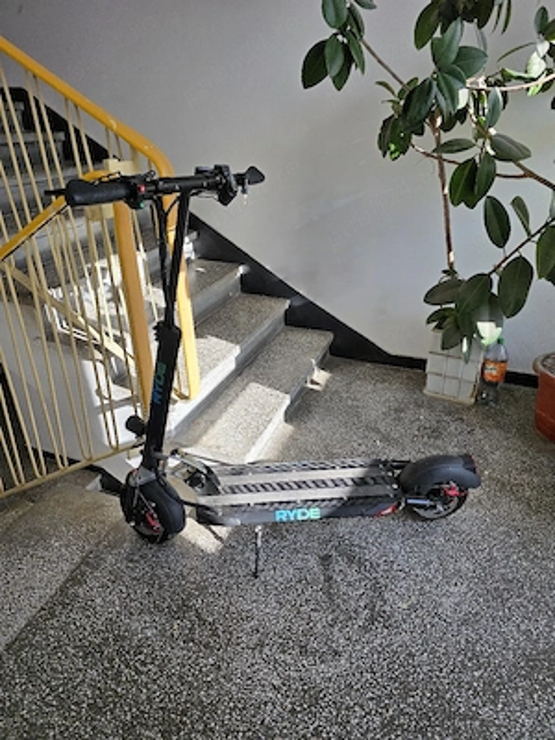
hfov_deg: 58.9
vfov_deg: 73.9
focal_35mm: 23
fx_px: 492
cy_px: 370
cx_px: 278
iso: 32
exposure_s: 1/370
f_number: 1.7
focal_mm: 6.3
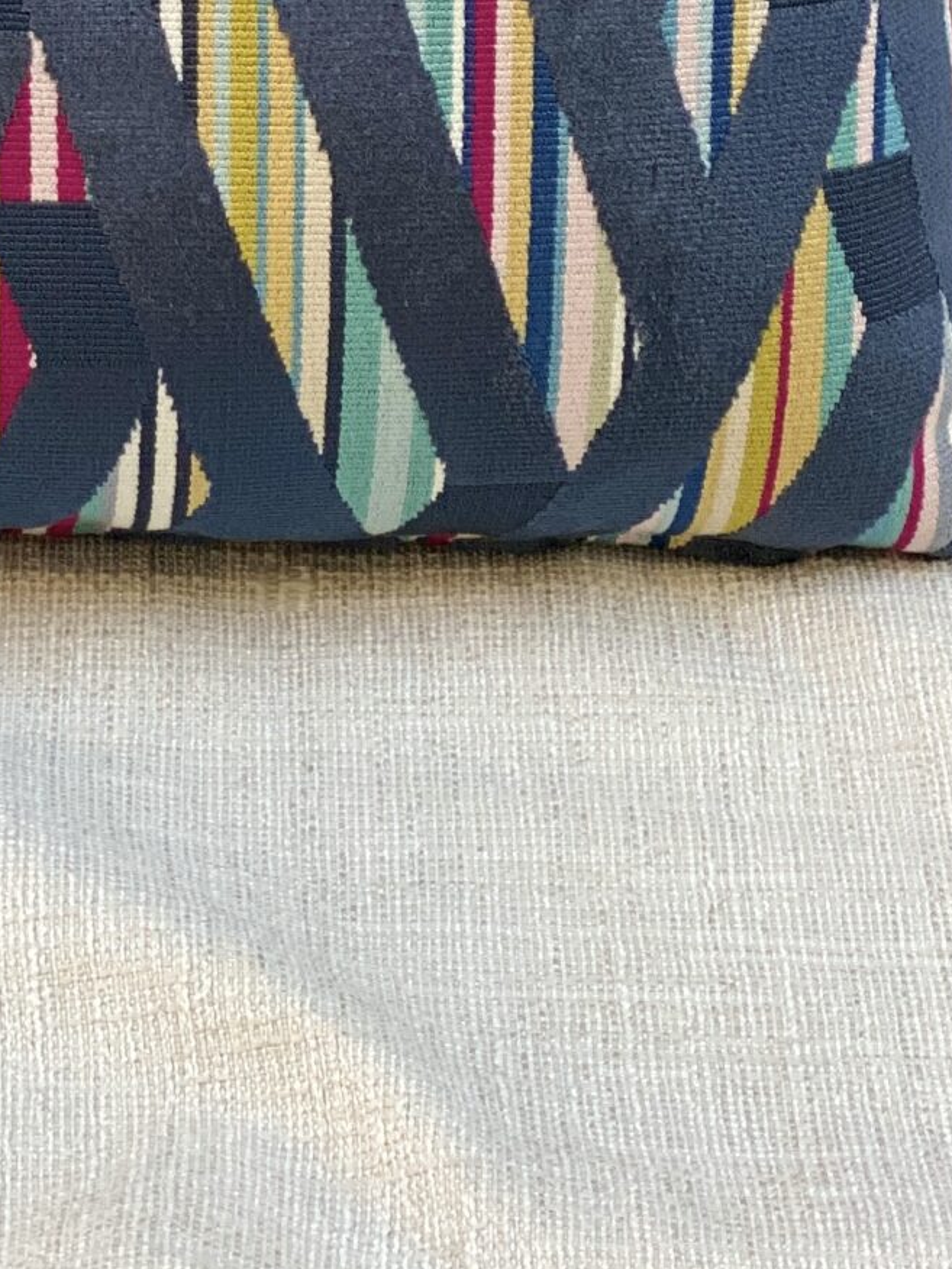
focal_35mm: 152
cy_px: -465
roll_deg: -0.5
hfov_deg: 9.7
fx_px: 5574
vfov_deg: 12.5
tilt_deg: -25.6
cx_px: 174
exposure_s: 1/122
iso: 80
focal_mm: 6
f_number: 2
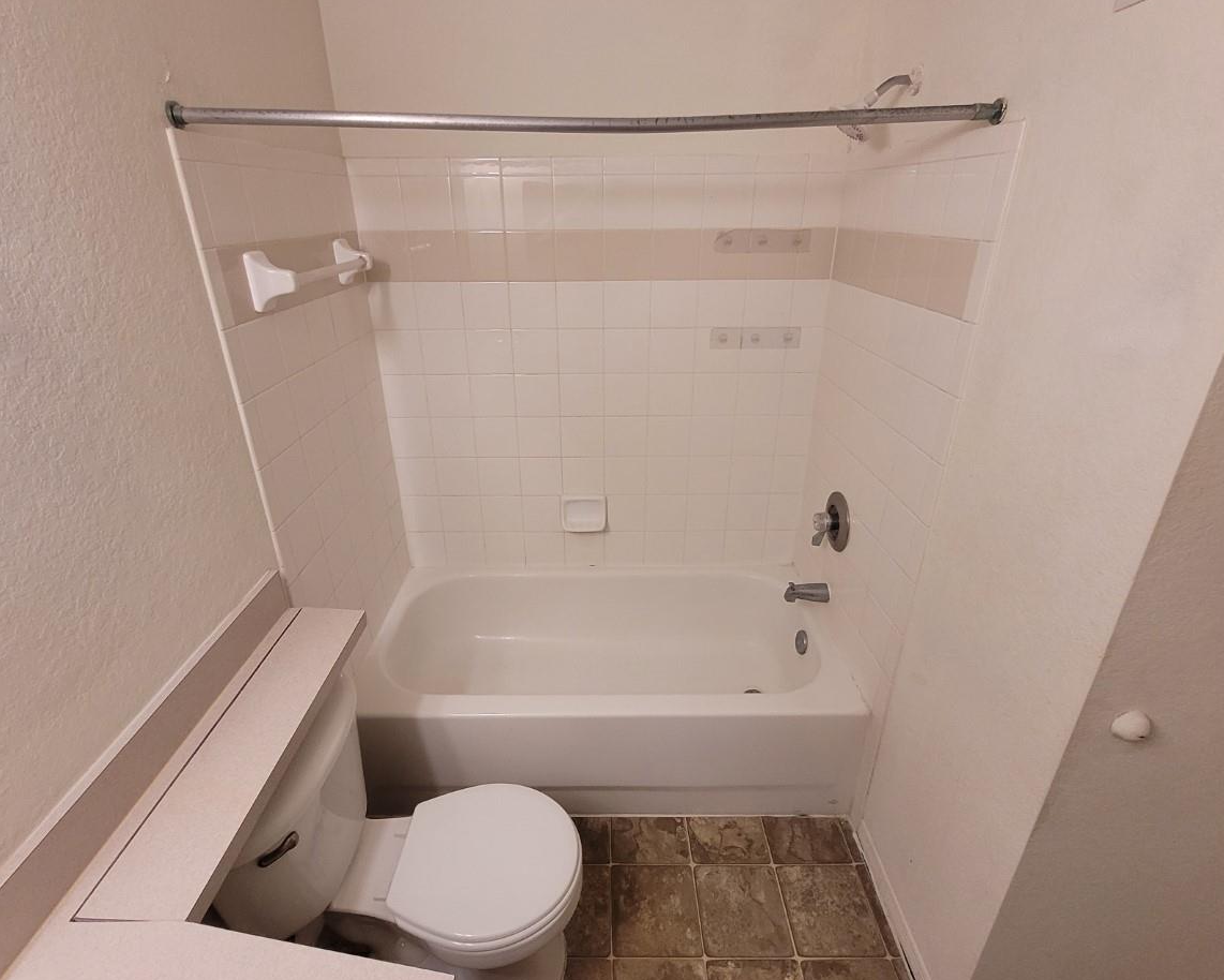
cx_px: 598
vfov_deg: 80.3
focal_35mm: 16
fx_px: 580
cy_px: 466
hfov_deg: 93.1
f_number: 2.2
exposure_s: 1/60
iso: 250
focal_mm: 1.74
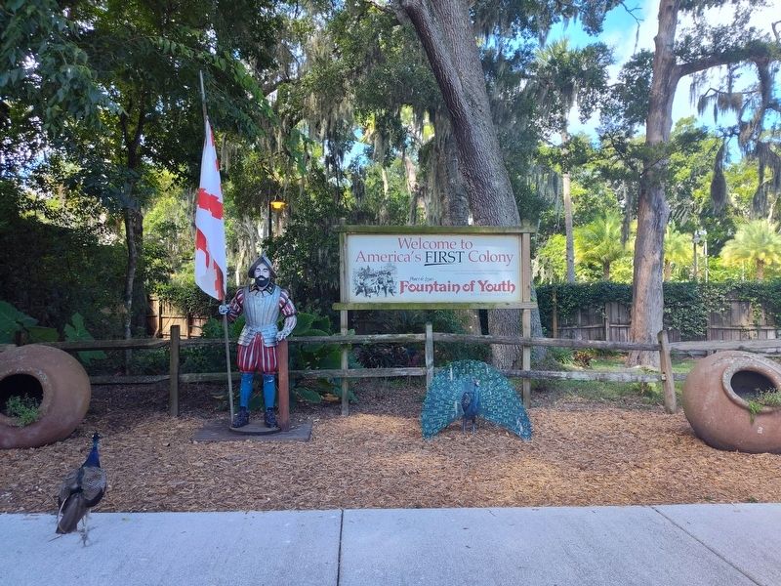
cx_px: 390
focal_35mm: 23
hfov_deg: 73.9
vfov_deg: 58.9
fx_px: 519
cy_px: 293
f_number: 1.8
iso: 114
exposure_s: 1/200
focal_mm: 5.56
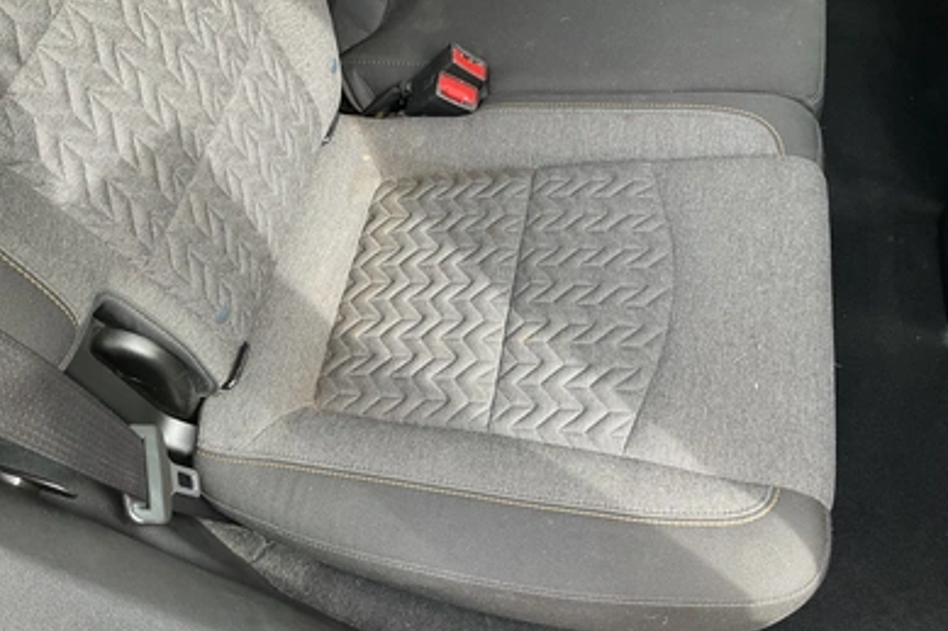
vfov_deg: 42.3
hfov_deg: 60.3
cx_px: 468
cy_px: 317
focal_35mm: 31
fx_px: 816
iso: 40
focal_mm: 3
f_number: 1.8
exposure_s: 1/122
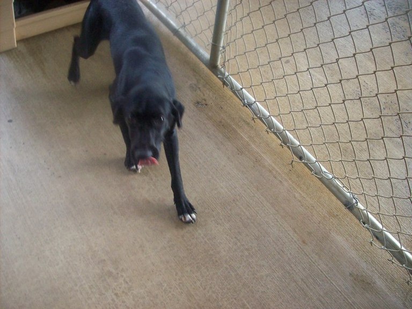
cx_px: 206
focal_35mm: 36
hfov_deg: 51.4
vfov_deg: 39.6
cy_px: 154
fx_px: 428
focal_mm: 6
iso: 200
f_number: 2.7
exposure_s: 1/64
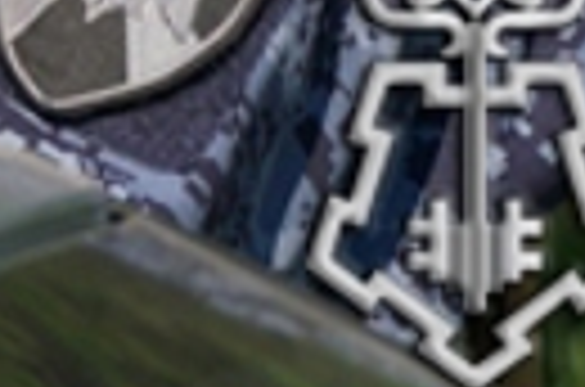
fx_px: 7035
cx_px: -932
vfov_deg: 3.1
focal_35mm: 434
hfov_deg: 4.6
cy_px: -698
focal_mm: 50
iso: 100
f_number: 5
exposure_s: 1/500
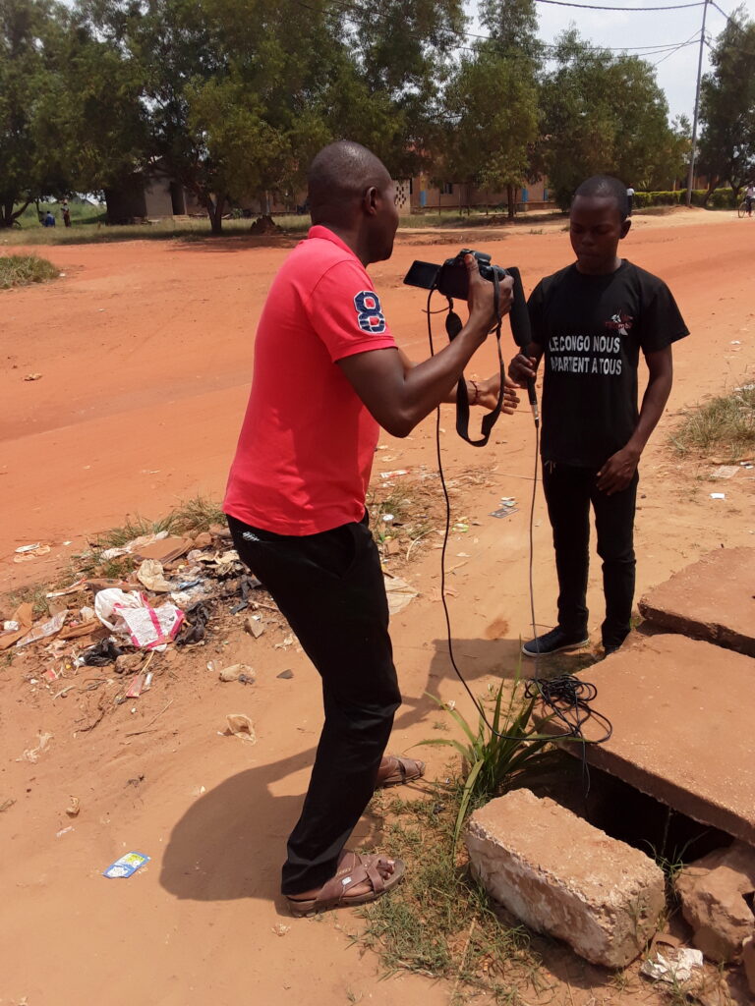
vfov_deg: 60.0
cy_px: 503
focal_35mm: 30
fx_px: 872
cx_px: 378
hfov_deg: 46.8
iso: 40
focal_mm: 2.2
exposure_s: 1/1848
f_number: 1.9
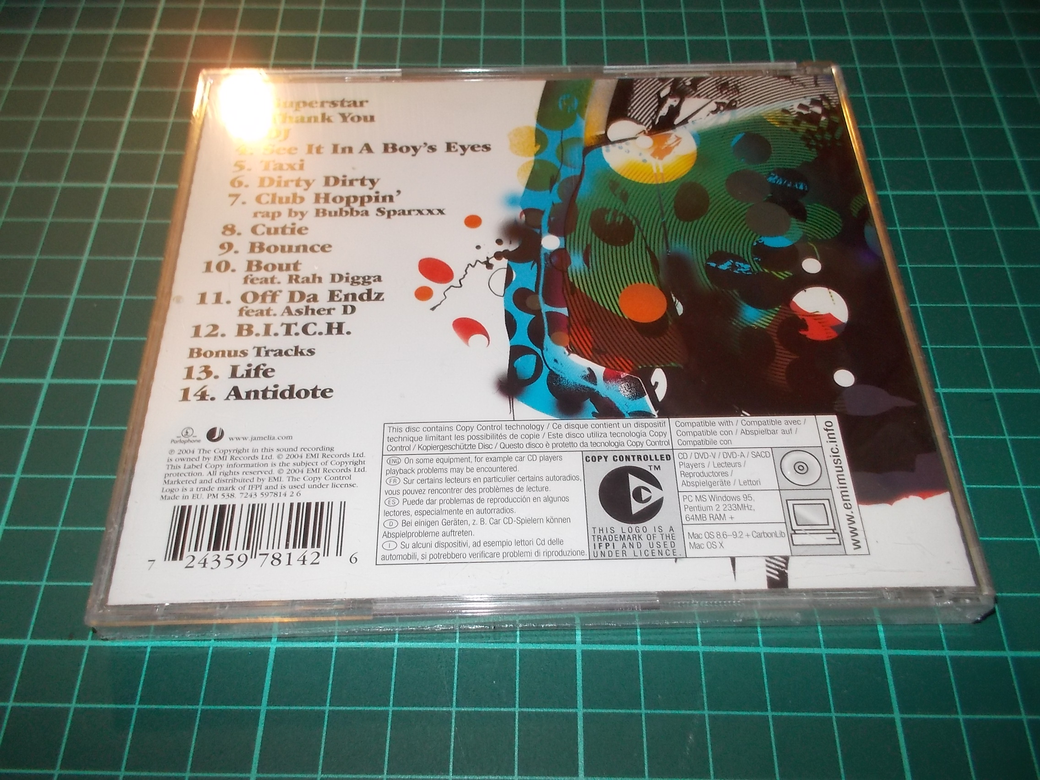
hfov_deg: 61.7
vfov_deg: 48.2
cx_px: 520
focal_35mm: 29
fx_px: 871
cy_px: 390
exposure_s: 1/30
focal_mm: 4.1
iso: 200
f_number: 3.3
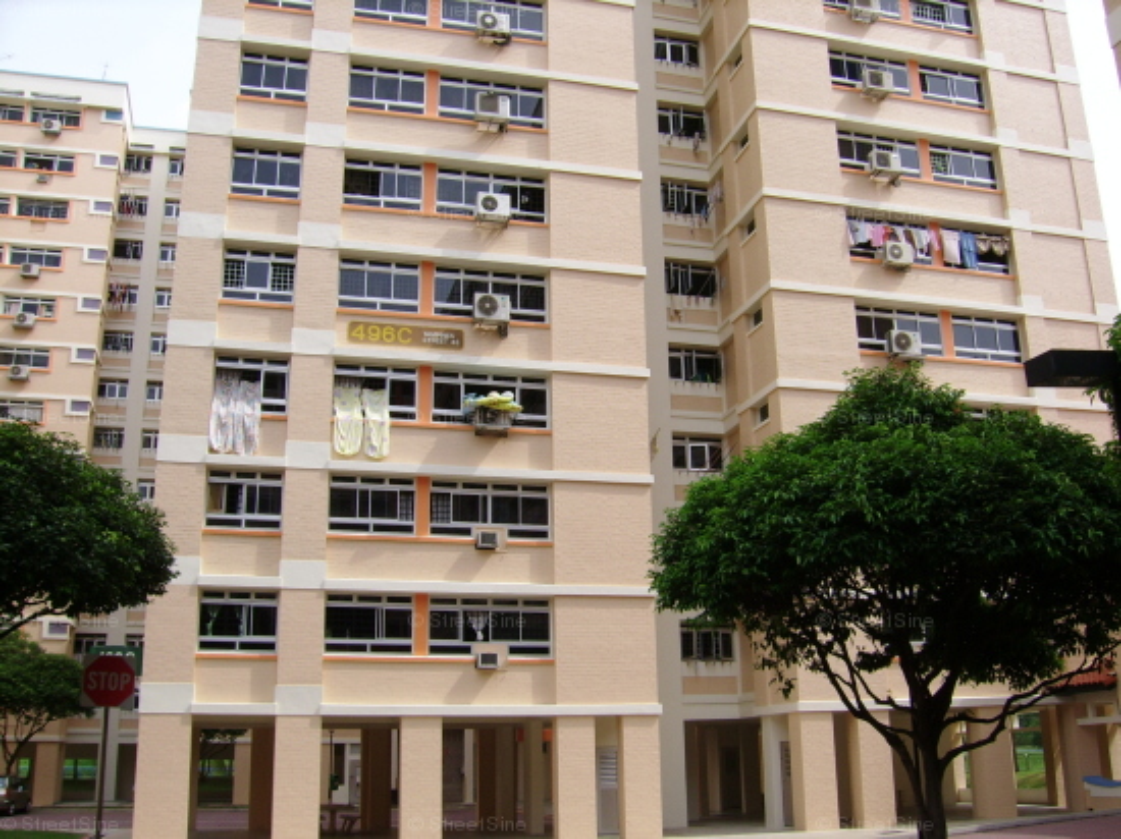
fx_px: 1133
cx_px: 560
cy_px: 420
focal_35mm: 35
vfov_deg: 40.7
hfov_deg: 52.6
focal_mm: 5.95
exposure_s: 1/272
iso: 50
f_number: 5.8
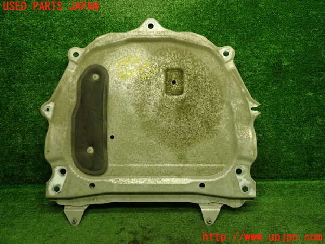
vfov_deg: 46.8
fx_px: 282
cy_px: 122
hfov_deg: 60.0
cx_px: 162
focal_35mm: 30
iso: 160
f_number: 2.3
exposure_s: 1/60
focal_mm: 5.4
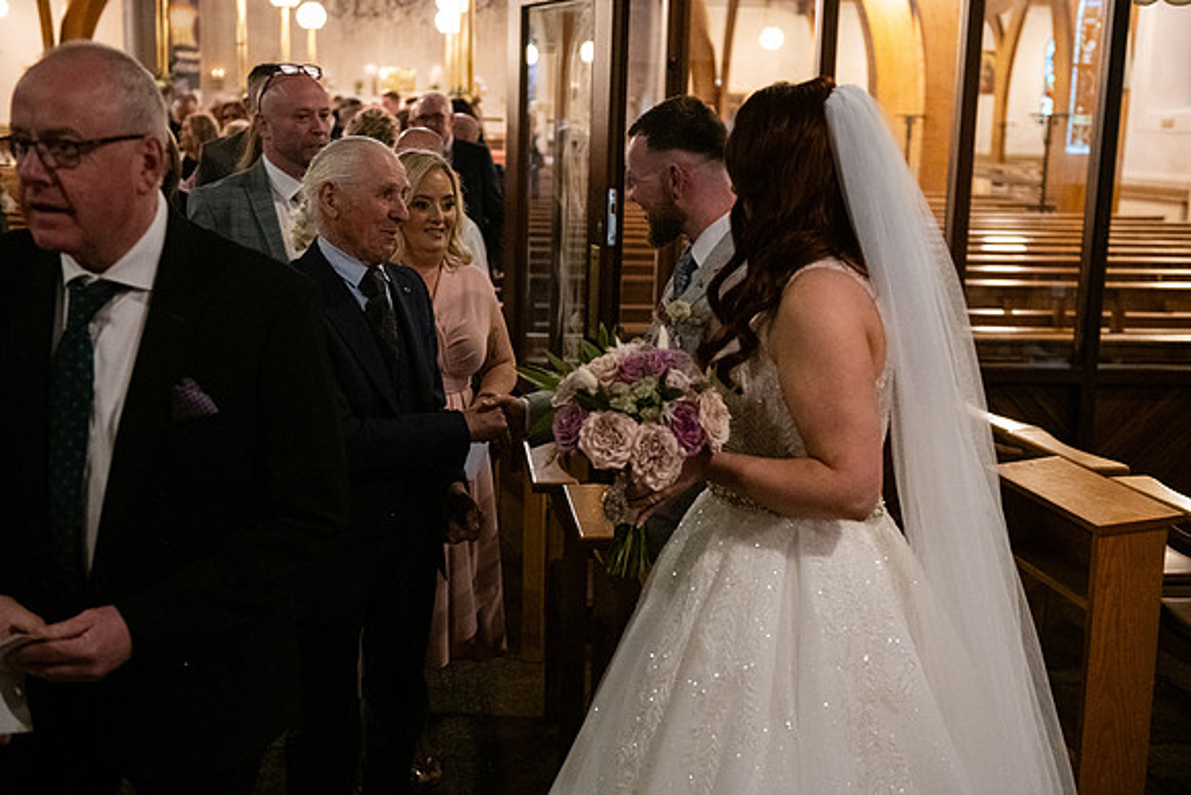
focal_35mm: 48
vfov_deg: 28.1
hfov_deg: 41.1
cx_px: 596
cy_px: 398
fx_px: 1588
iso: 2500
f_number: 3.5
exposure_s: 1/160
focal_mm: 48
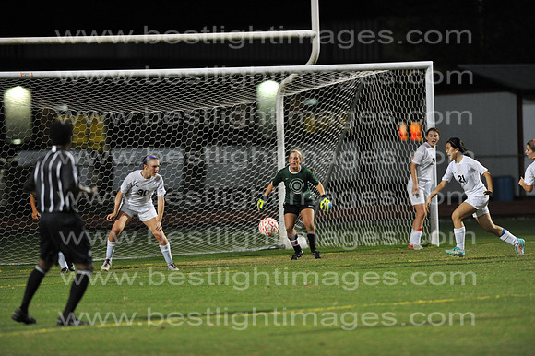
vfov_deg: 4.6
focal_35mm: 300
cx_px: 268
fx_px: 4456
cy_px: 178
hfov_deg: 6.9
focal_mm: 300
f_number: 3.2
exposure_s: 1/400
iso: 5000
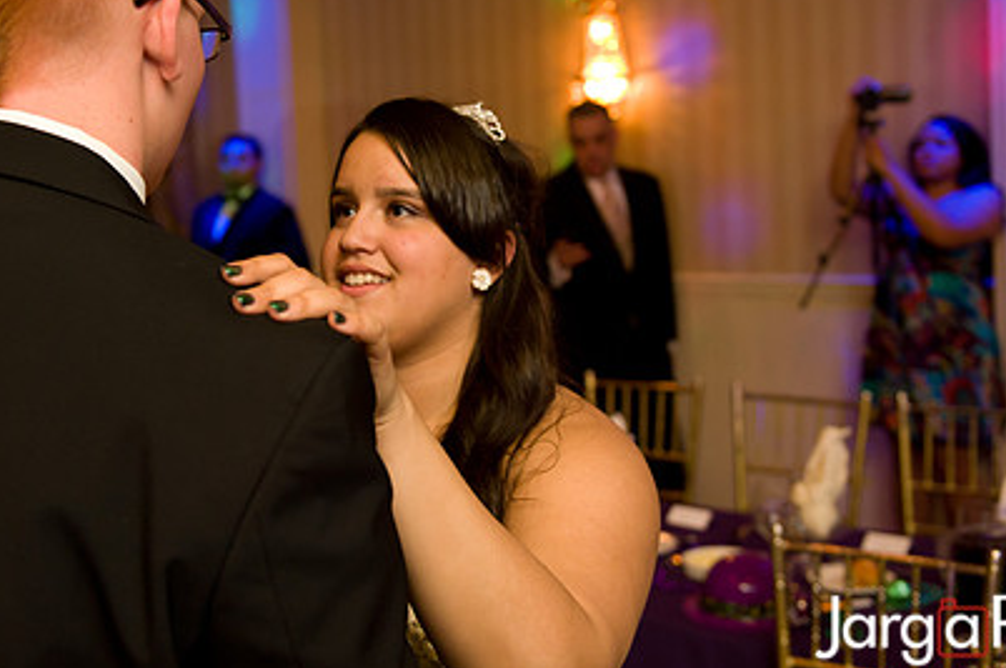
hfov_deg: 38.2
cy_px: 245
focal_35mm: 52
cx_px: 430
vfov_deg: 25.8
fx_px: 1451
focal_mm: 36
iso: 1600
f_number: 3.2
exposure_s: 1/125
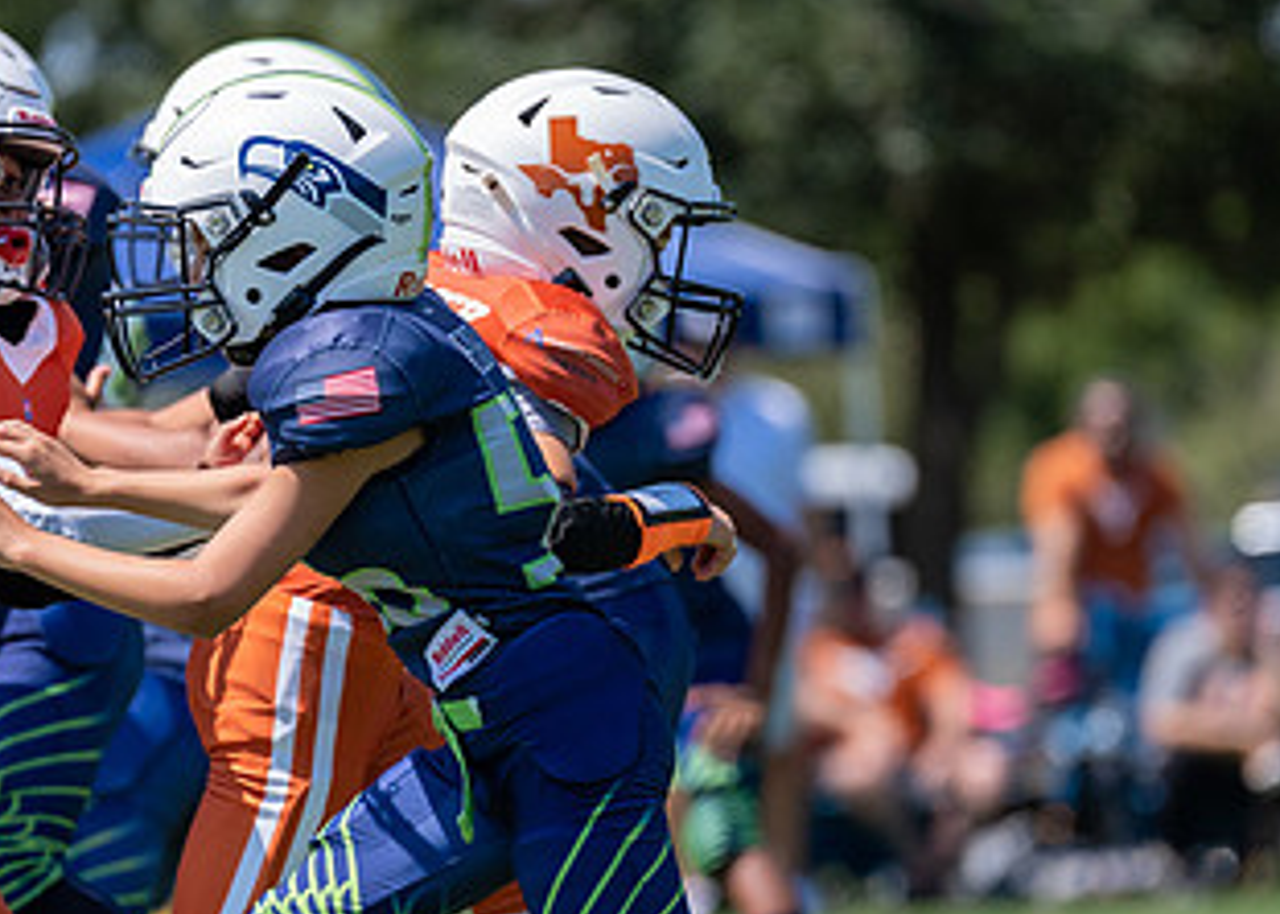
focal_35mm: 504
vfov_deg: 2.9
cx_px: 523
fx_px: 18318
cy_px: 569
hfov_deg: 4.0
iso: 160
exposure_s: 1/2000
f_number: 2.8
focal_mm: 200
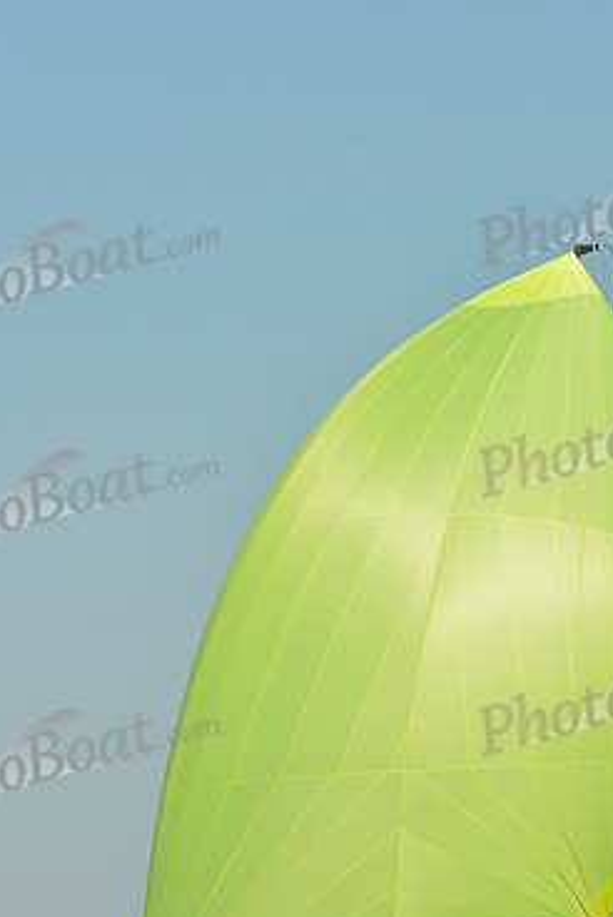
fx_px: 8030
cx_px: 350
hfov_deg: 4.4
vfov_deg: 6.5
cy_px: 598
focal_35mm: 315
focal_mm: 200
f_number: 7.1
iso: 200
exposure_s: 1/1000
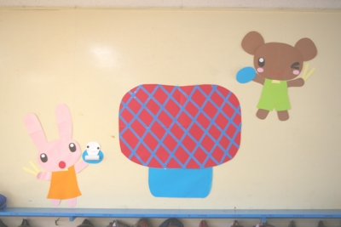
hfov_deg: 49.5
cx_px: 170
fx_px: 370
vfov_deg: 34.2
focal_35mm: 39
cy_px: 114
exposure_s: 1/60
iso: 200
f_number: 4
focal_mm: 26
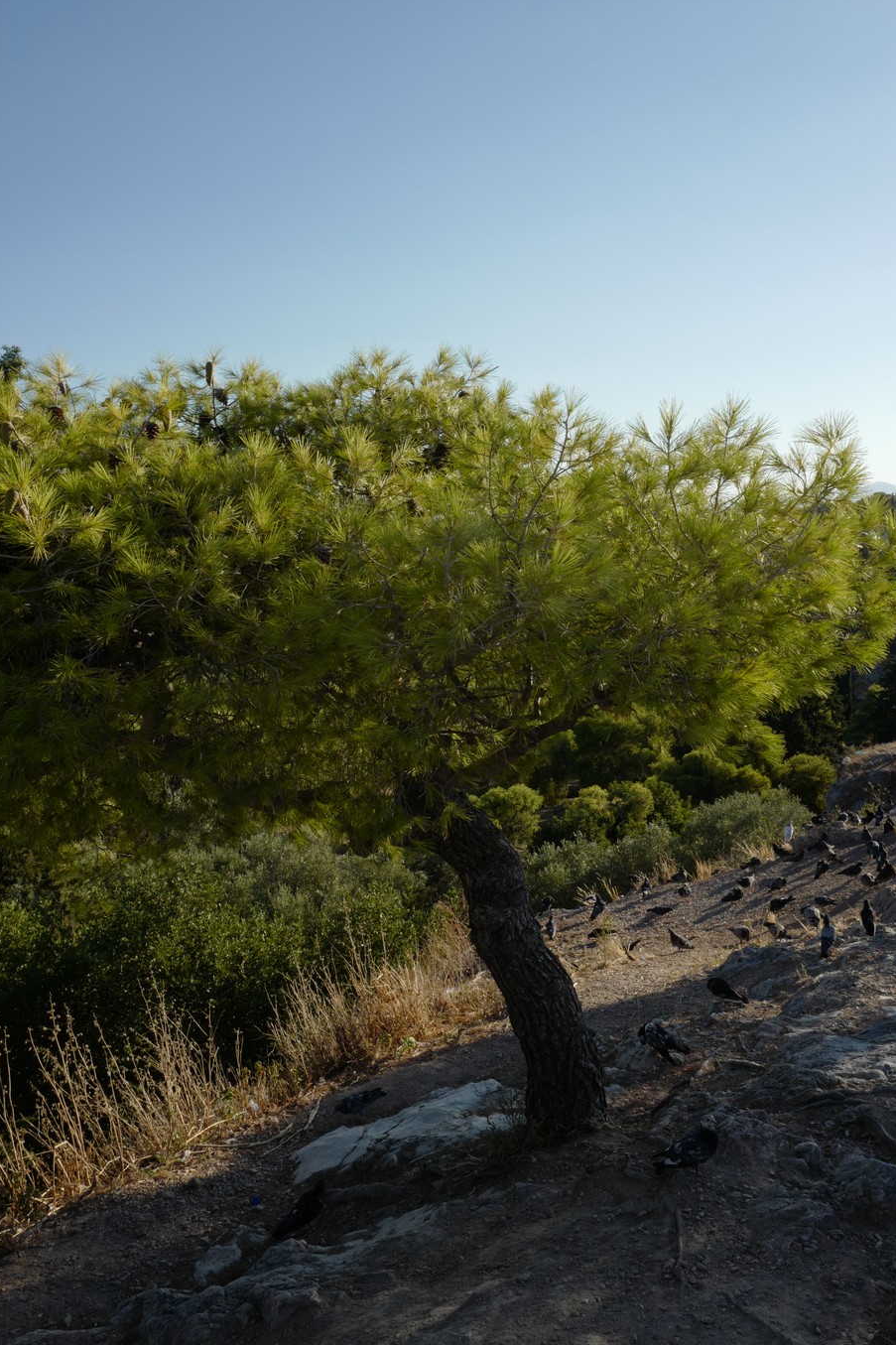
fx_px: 1158
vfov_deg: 60.3
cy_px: 644
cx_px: 443
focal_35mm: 31
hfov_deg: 42.3
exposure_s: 1/200
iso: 400
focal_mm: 28
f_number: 16
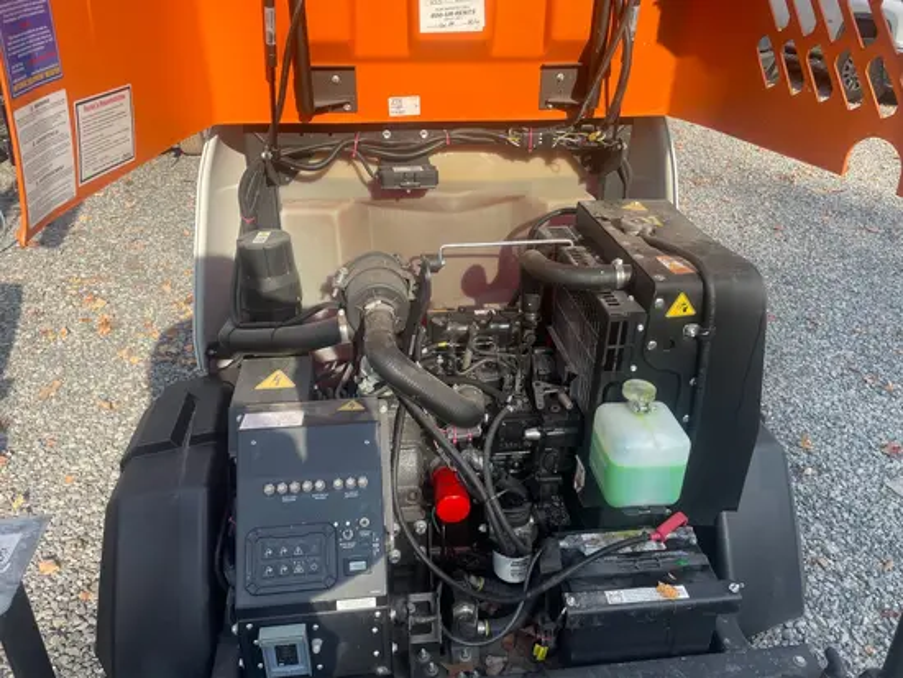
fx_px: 679
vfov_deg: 53.1
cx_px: 452
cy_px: 339
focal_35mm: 26
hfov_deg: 67.3
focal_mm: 4.2
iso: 32
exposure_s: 1/1182
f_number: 1.6
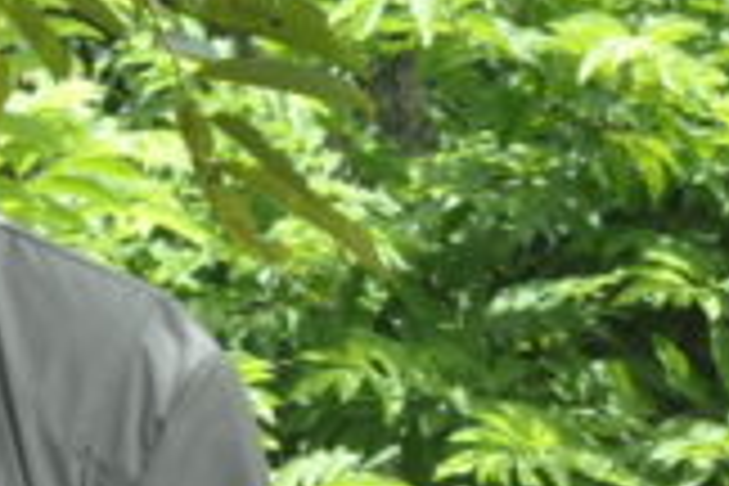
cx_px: -878
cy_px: 130
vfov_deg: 11.3
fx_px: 2450
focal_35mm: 121
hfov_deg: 13.5
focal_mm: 18
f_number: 11
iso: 2000
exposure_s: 1/500
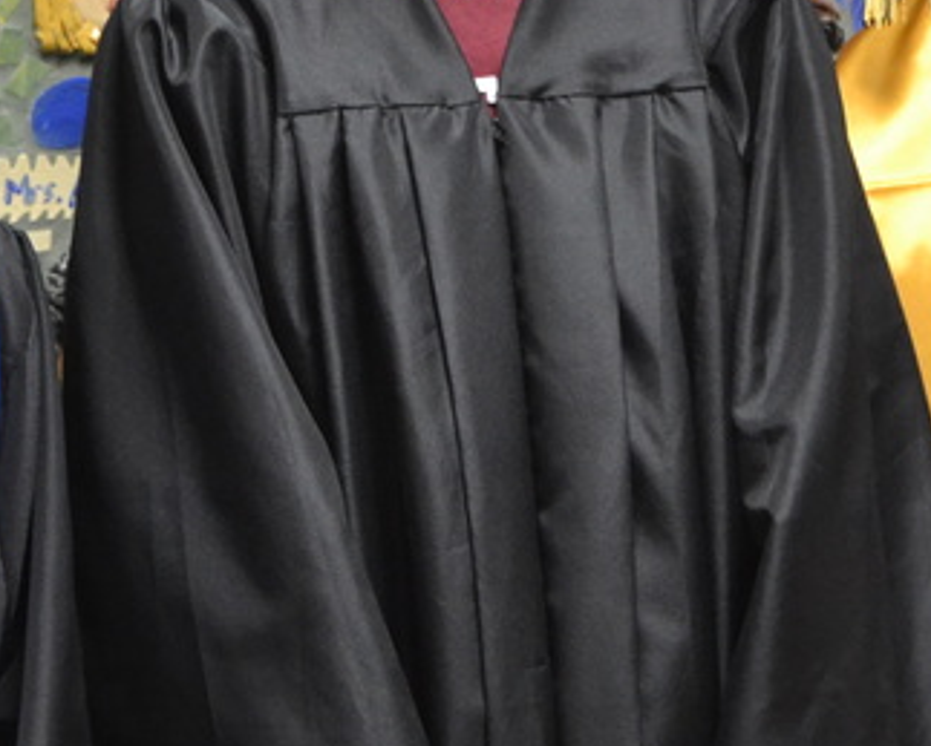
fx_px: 2951
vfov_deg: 14.3
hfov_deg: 17.9
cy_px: 111
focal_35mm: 107
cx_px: 478
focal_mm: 24
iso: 1600
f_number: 3.8
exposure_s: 1/60
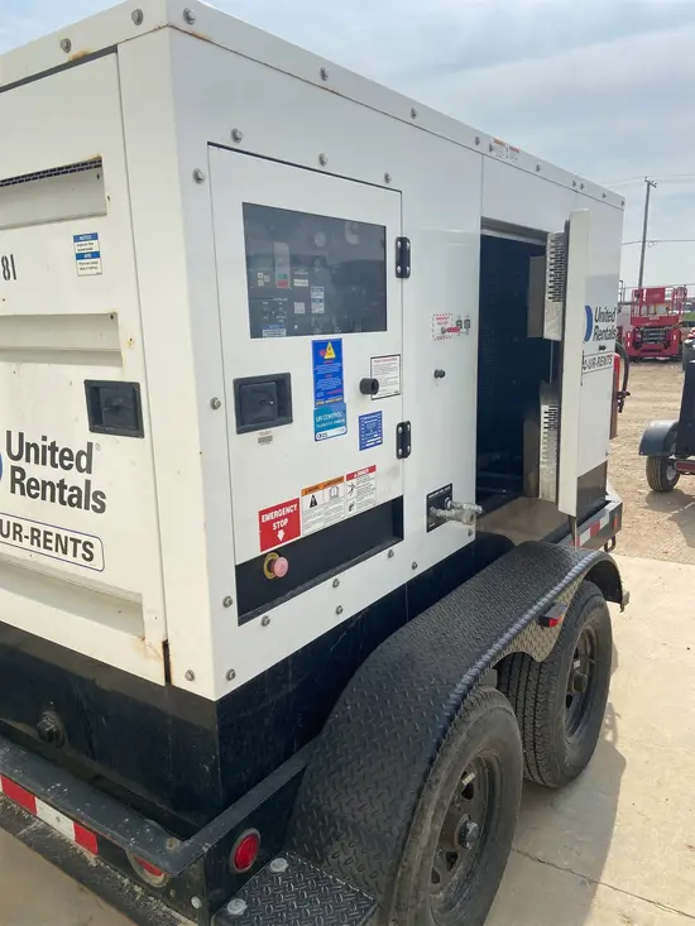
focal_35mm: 26
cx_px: 348
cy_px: 463
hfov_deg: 53.1
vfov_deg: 67.3
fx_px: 696
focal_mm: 4.25
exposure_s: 1/3401
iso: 32
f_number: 1.8
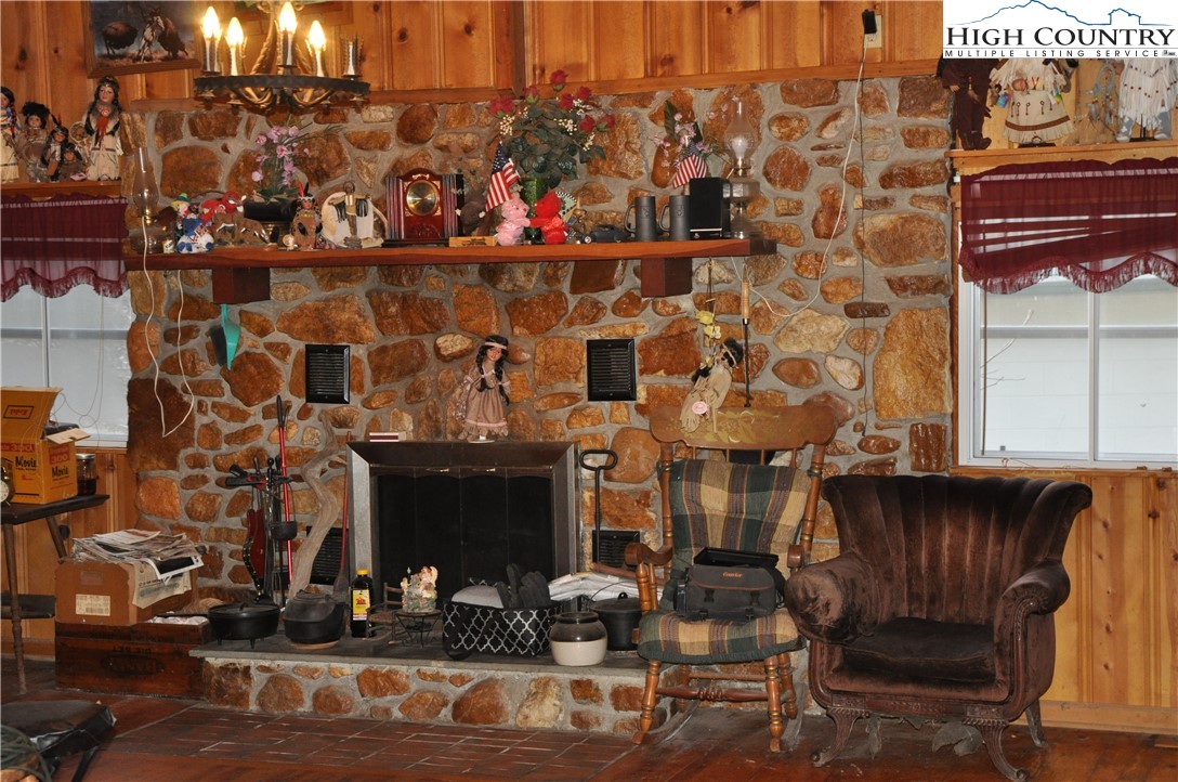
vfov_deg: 22.6
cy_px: 391
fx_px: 1960
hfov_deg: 33.4
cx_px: 589
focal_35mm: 60
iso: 800
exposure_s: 1/60
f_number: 4.2
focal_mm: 40
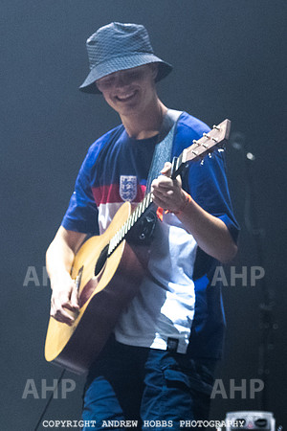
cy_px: 216
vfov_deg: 5.6
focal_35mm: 371
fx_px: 4437
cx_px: 84
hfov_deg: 3.7
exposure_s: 1/400
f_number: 2.8
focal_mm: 122
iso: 4000
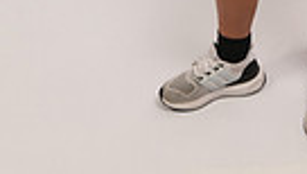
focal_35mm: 83
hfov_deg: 24.6
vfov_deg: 10.7
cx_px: 296
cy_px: -328
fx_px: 677
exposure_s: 1/100
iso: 200
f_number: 7.1
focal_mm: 24
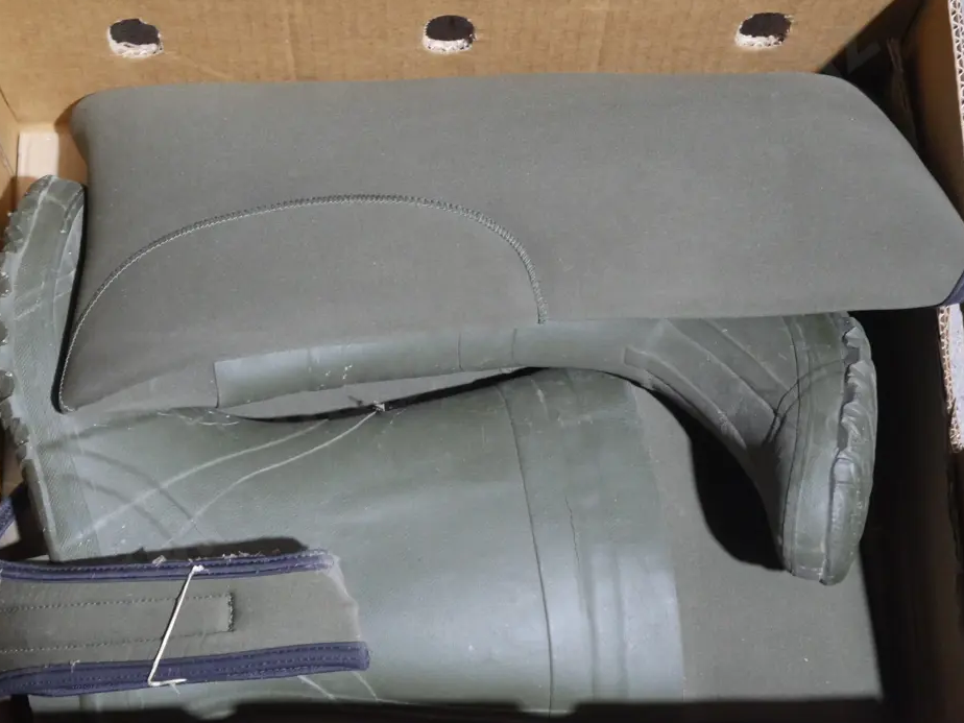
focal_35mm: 82
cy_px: 351
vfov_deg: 18.0
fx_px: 2284
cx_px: 439
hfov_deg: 23.8
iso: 3200
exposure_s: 1/80
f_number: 5.5
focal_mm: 37
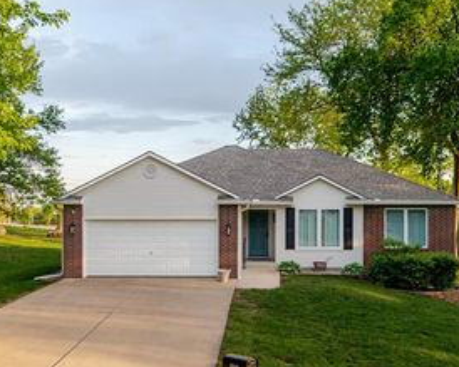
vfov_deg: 31.4
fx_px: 652
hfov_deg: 38.8
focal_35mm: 48
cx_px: 250
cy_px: 205
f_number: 4.5
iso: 160
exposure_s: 1/320
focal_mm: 28
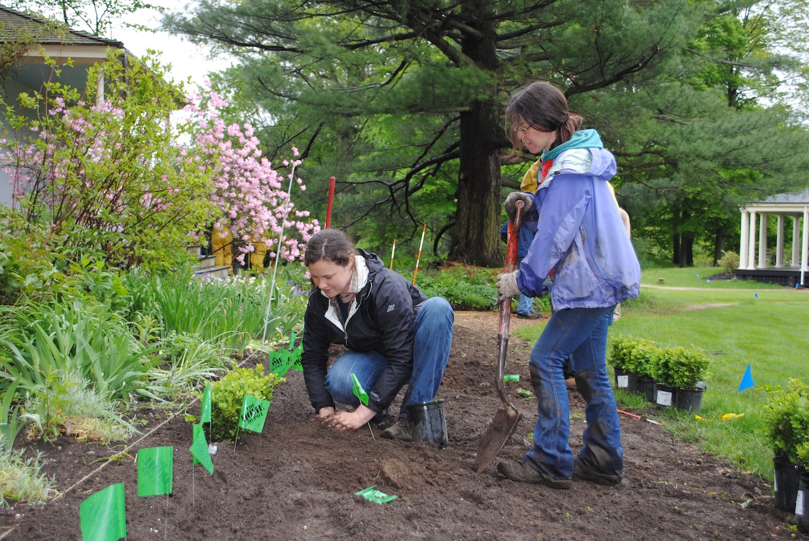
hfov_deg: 46.4
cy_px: 270
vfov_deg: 32.0
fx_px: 945
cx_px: 404
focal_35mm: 42
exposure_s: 1/125
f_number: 4.5
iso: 200
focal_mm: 28
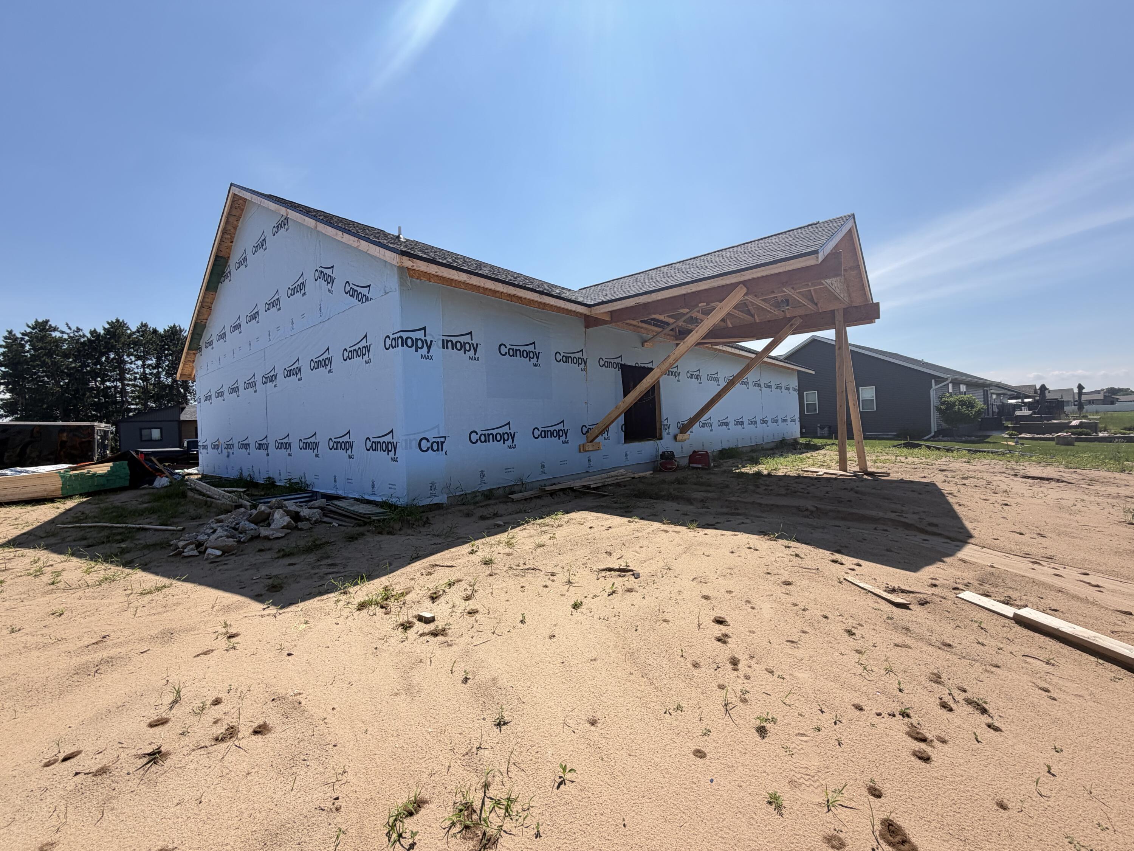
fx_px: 459
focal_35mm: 14
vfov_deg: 85.7
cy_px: 426
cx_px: 567
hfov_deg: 102.1
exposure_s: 1/770
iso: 32
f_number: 2.2
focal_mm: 2.22
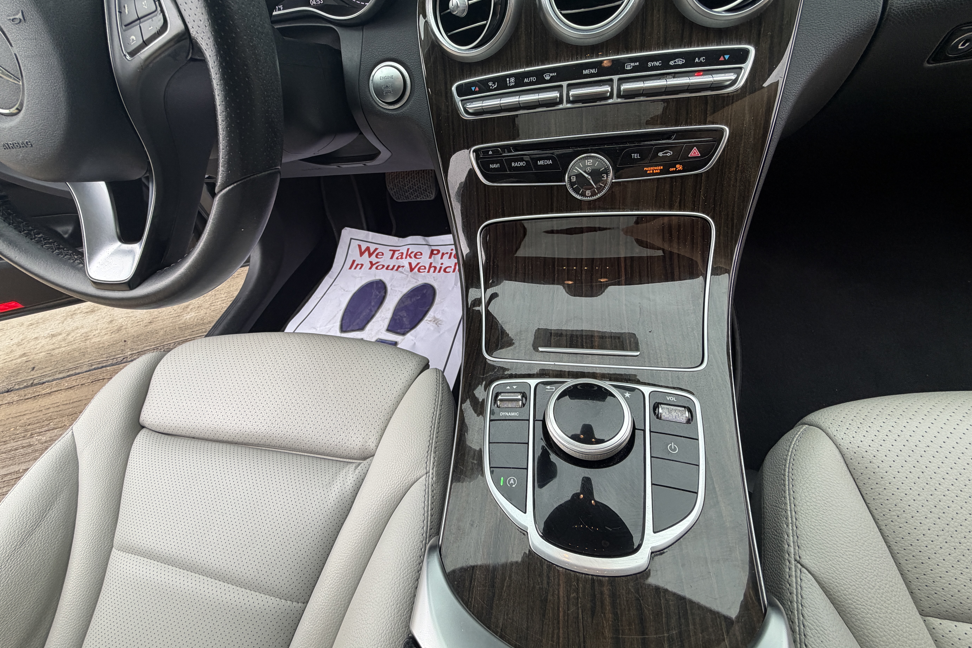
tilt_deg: -45.0
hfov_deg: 100.4
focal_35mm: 15
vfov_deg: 77.1
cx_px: 482
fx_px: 405
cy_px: 292
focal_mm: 2.22
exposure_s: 1/84
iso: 100
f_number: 2.2
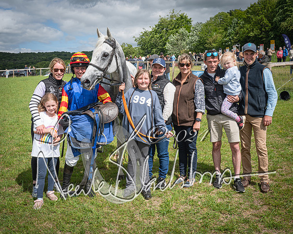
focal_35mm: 42
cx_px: 129
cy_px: 114
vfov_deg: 35.8
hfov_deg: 44.0
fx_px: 362
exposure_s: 1/125
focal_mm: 35
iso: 80
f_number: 8
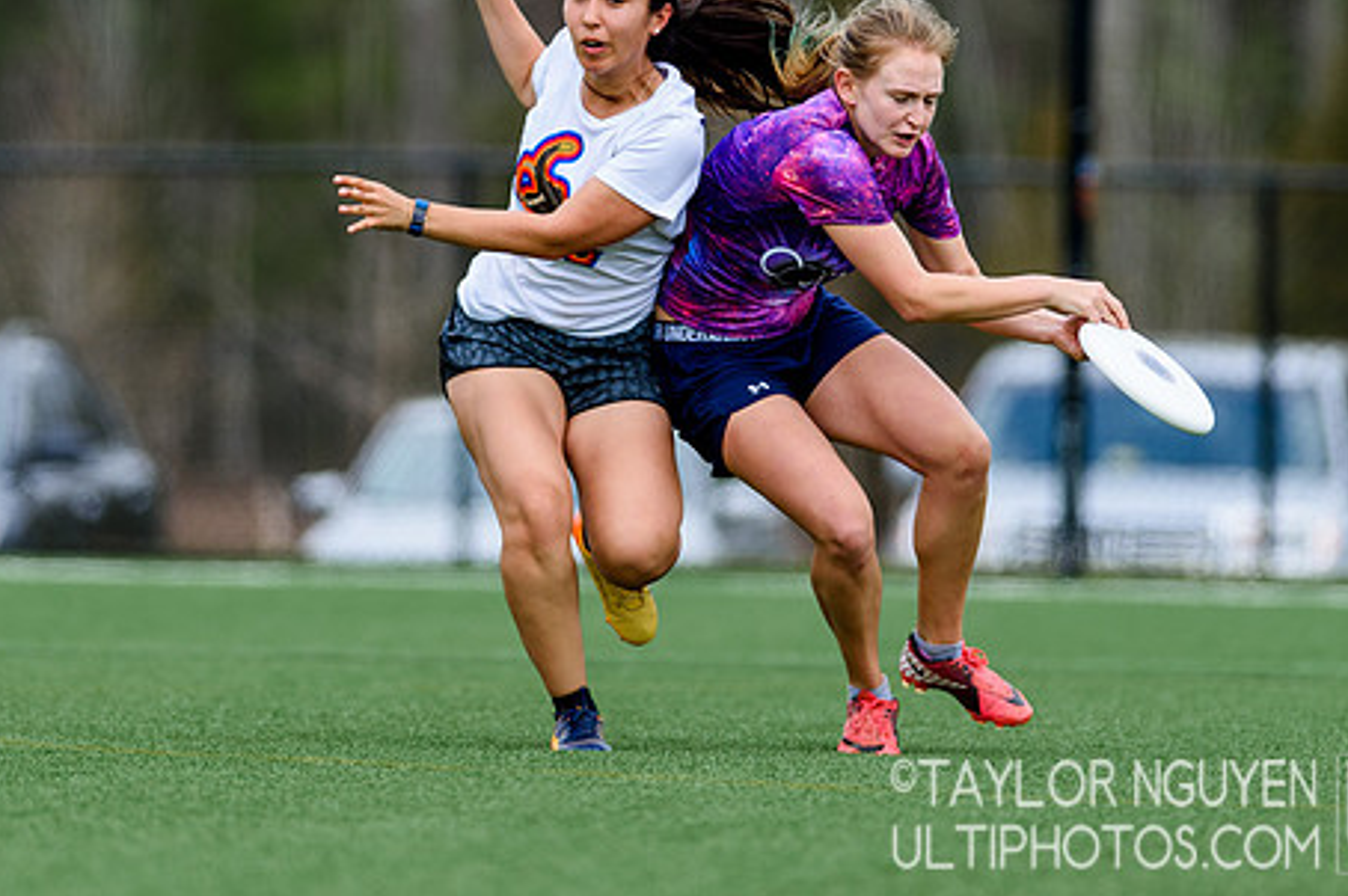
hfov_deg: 3.7
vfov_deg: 2.4
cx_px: 628
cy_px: 172
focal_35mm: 561
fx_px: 20990
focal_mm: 300
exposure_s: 1/1600
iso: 160
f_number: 3.2
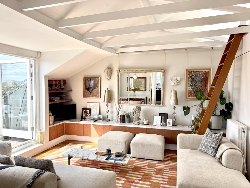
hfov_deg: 71.6
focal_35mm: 24
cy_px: 94
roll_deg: -0.5
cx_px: 125
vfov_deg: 56.8
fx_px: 173
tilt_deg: -2.1
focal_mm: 6.76
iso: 100
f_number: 1.78
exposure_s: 1/1156
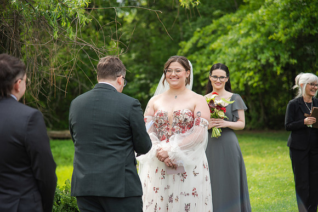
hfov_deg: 17.1
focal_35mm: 120
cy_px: 106
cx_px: 159
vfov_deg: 11.4
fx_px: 1060
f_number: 4
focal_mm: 120
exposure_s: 1/400
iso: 100
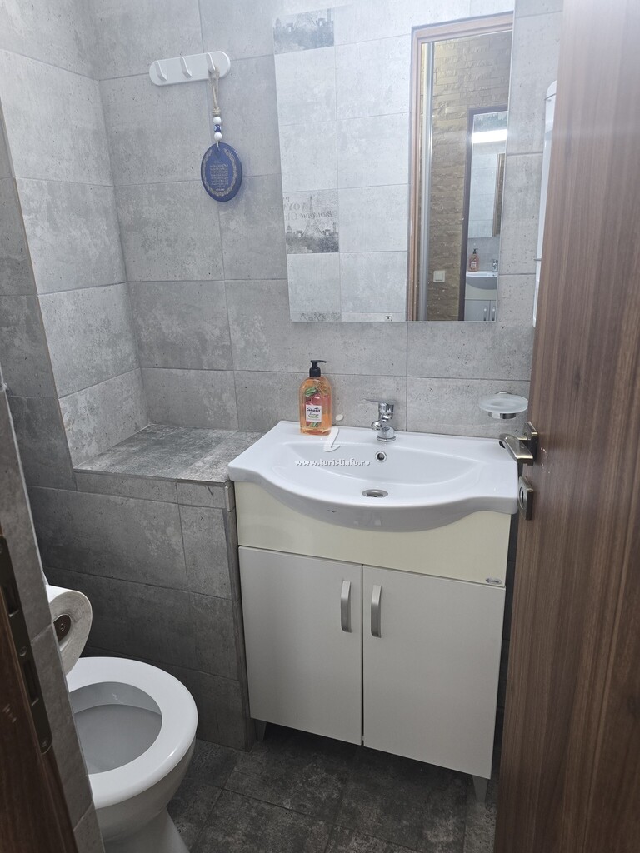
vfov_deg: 73.9
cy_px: 426
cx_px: 320
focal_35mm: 23
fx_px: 567
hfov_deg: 58.9
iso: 200
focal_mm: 6.3
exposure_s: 1/100
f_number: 1.7
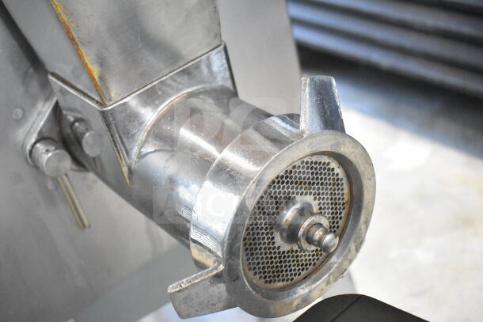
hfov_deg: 38.9
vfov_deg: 26.5
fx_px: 684
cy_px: 161
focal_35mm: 51
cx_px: 242
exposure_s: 1/50
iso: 9000
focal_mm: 34
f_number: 4.5
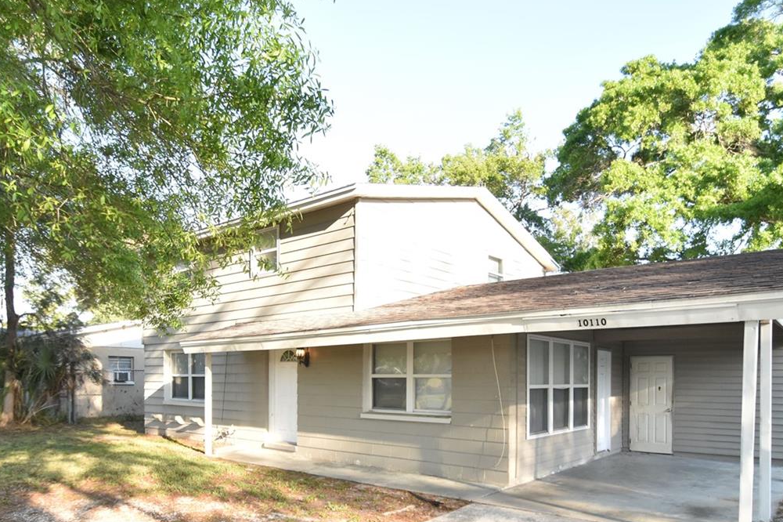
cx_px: 406
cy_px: 378
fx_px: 522
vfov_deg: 51.3
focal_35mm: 24
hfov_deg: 73.7
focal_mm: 10
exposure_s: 1/1000
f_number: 3.5
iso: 800
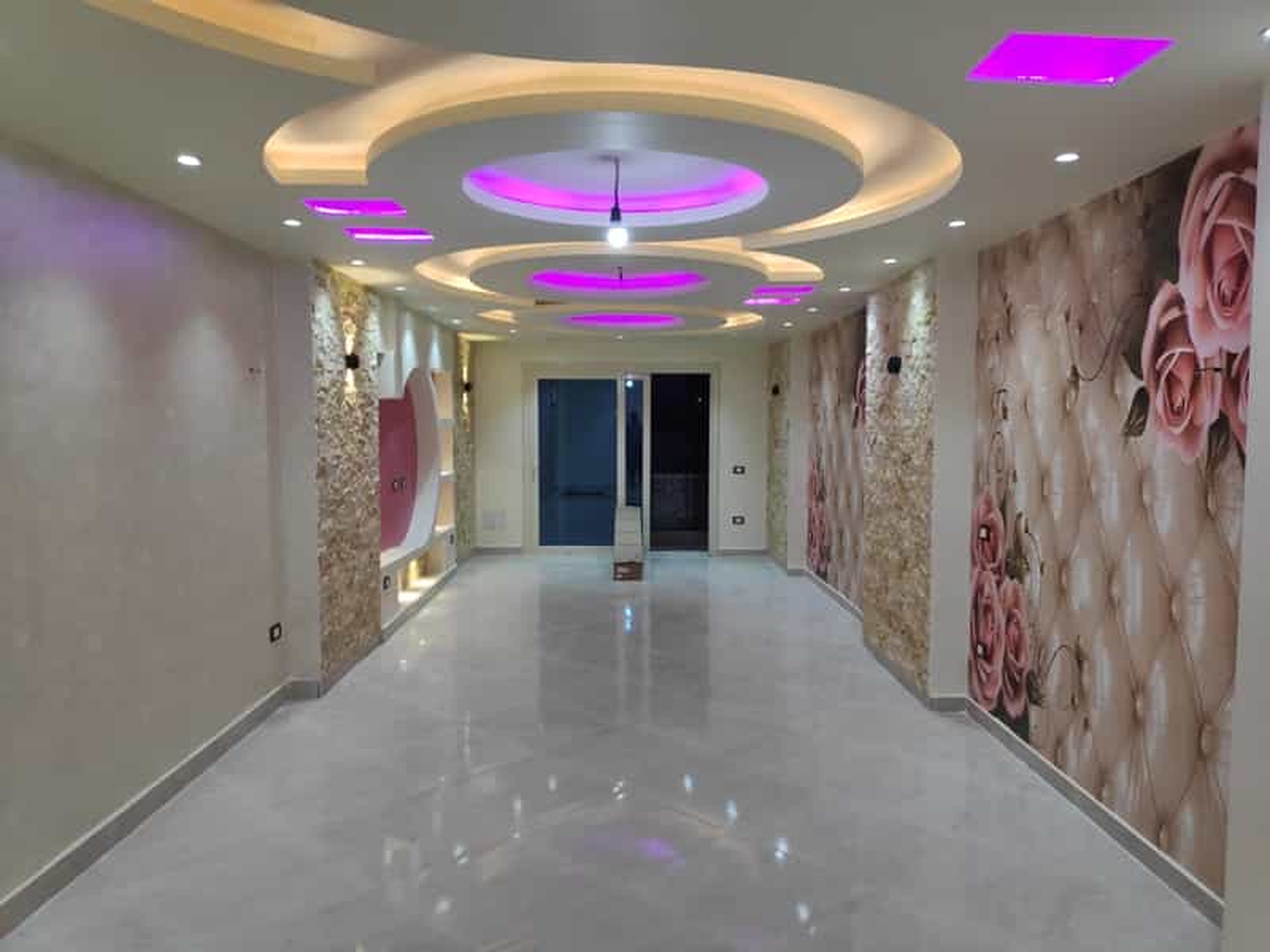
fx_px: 734
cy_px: 476
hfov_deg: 81.7
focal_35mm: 20
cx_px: 635
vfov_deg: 66.0
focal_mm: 3.94
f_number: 1.9
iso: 314
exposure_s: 1/100
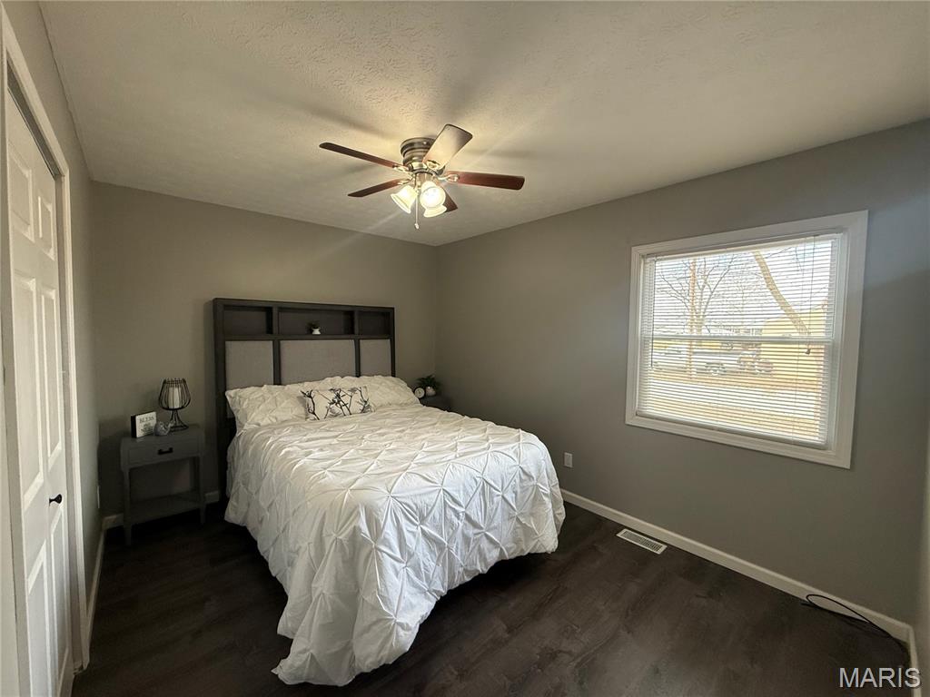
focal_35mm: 14
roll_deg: -0.5
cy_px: 348
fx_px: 376
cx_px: 465
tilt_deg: -2.7
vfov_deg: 85.7
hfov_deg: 102.1
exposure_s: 1/120
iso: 320
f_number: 2.2
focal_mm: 2.22
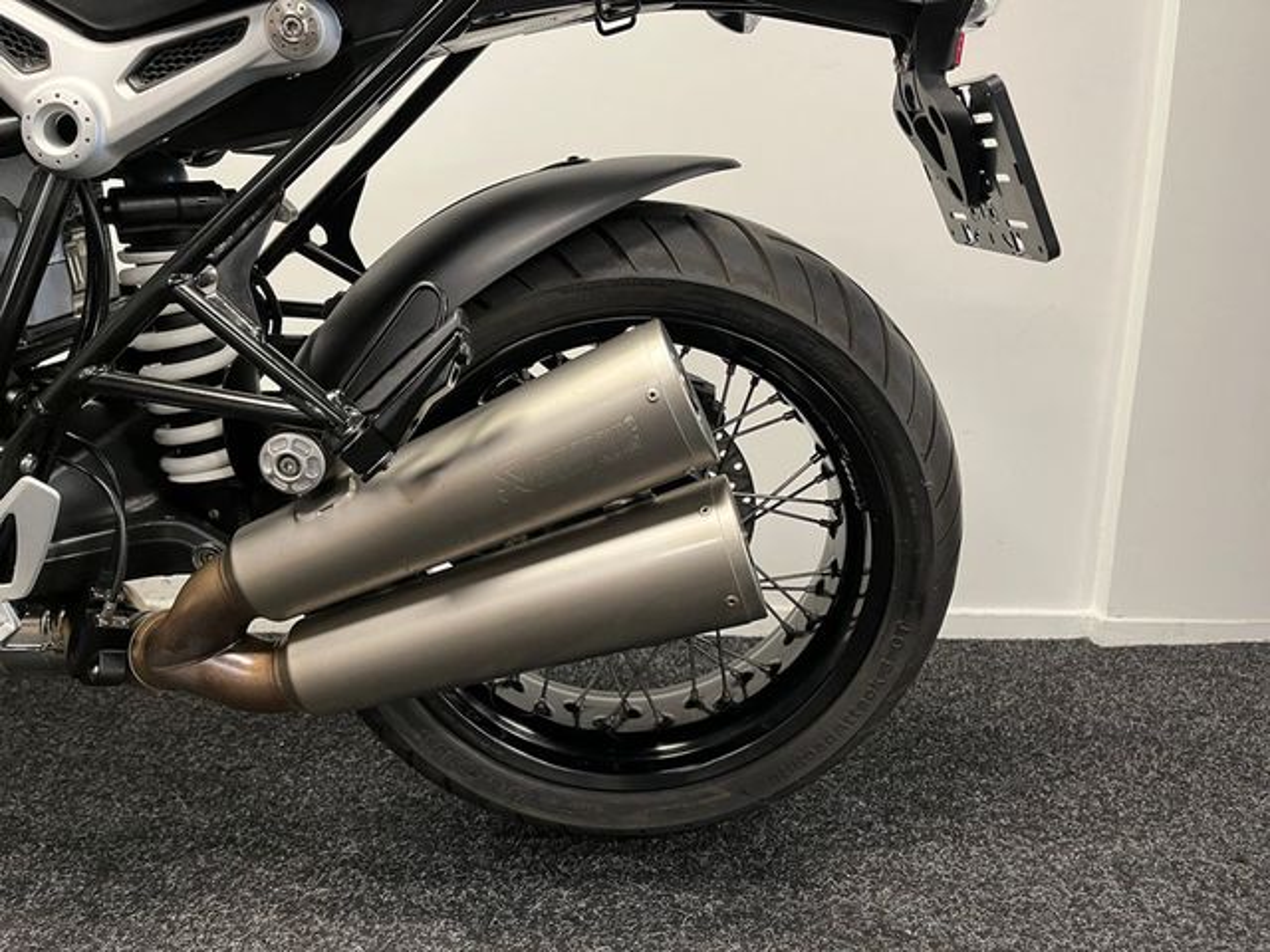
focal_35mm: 26
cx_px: 635
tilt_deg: -10.4
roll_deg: -1.5
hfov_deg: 67.3
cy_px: 476
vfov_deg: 53.1
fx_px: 954
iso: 160
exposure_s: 1/50
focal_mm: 5.1
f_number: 1.6
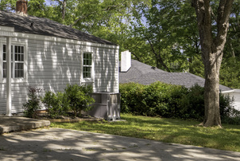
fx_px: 347
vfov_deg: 26.0
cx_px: -26
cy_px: 66
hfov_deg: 33.2
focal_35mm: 52
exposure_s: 1/4000
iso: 320
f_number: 6.3
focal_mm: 21
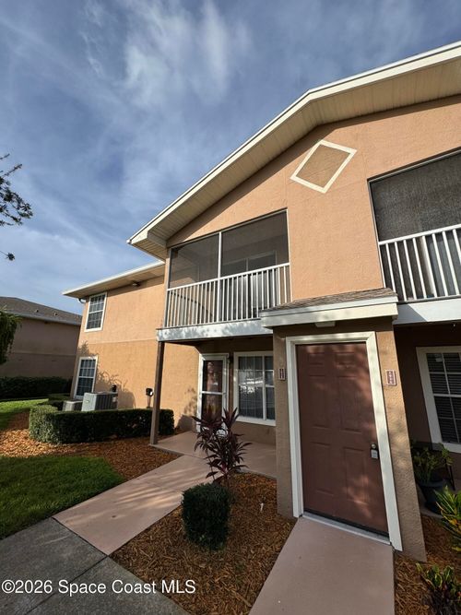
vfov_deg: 102.1
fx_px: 249
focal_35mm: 14
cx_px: 230
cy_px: 308
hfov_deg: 85.7
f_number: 2.2
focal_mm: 2.22
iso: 50
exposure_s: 1/2415
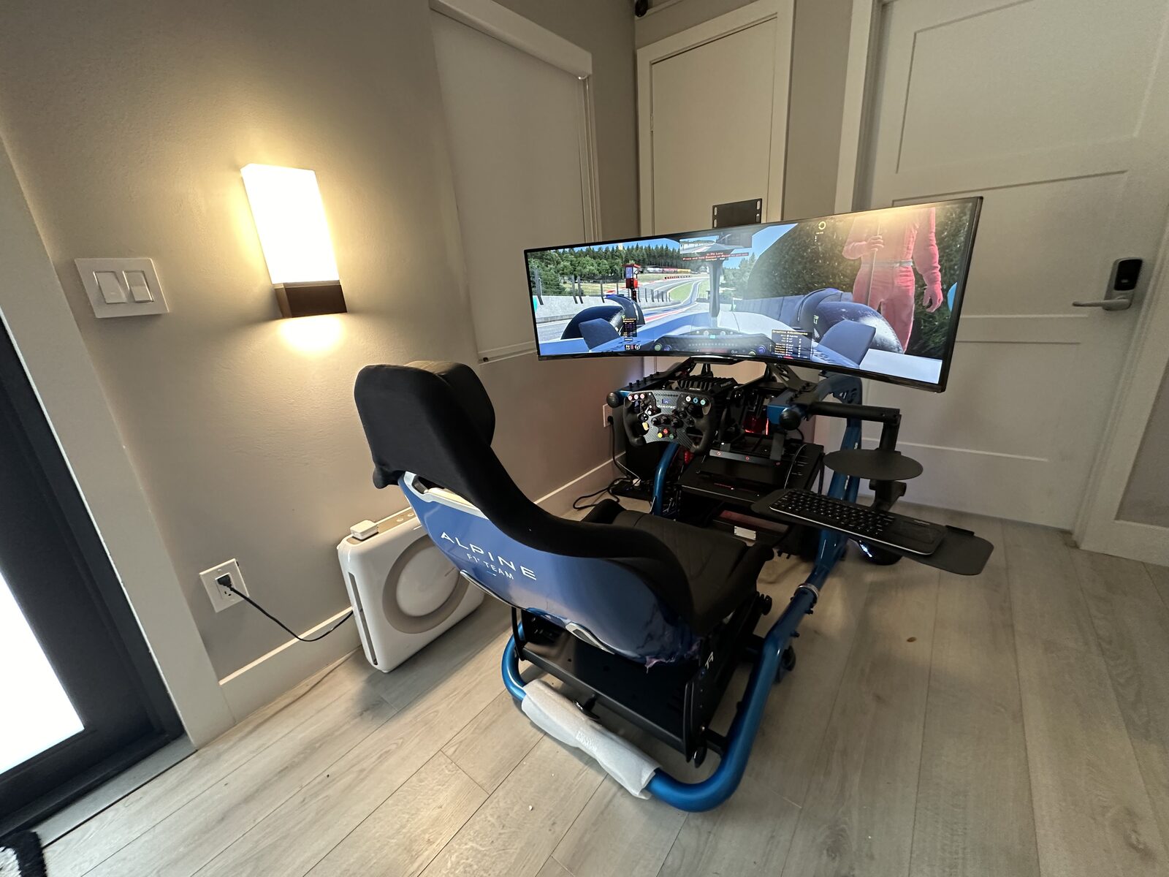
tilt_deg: -18.5
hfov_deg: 102.1
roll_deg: +3.9
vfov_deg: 85.7
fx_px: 473
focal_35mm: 14
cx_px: 584
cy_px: 438
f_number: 2.2
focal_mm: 2.22
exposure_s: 1/60
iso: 400
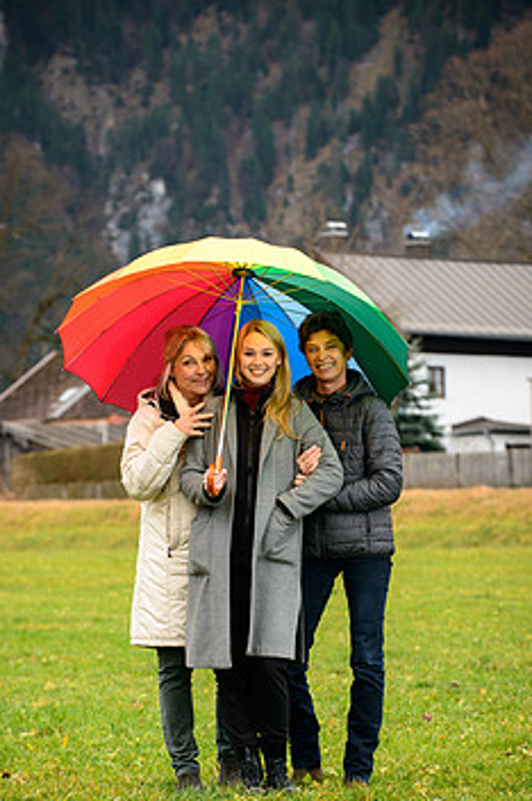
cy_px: 485
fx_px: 3553
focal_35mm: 160
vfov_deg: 12.8
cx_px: 243
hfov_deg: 8.6
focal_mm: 125
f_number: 5
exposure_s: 1/250
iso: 800
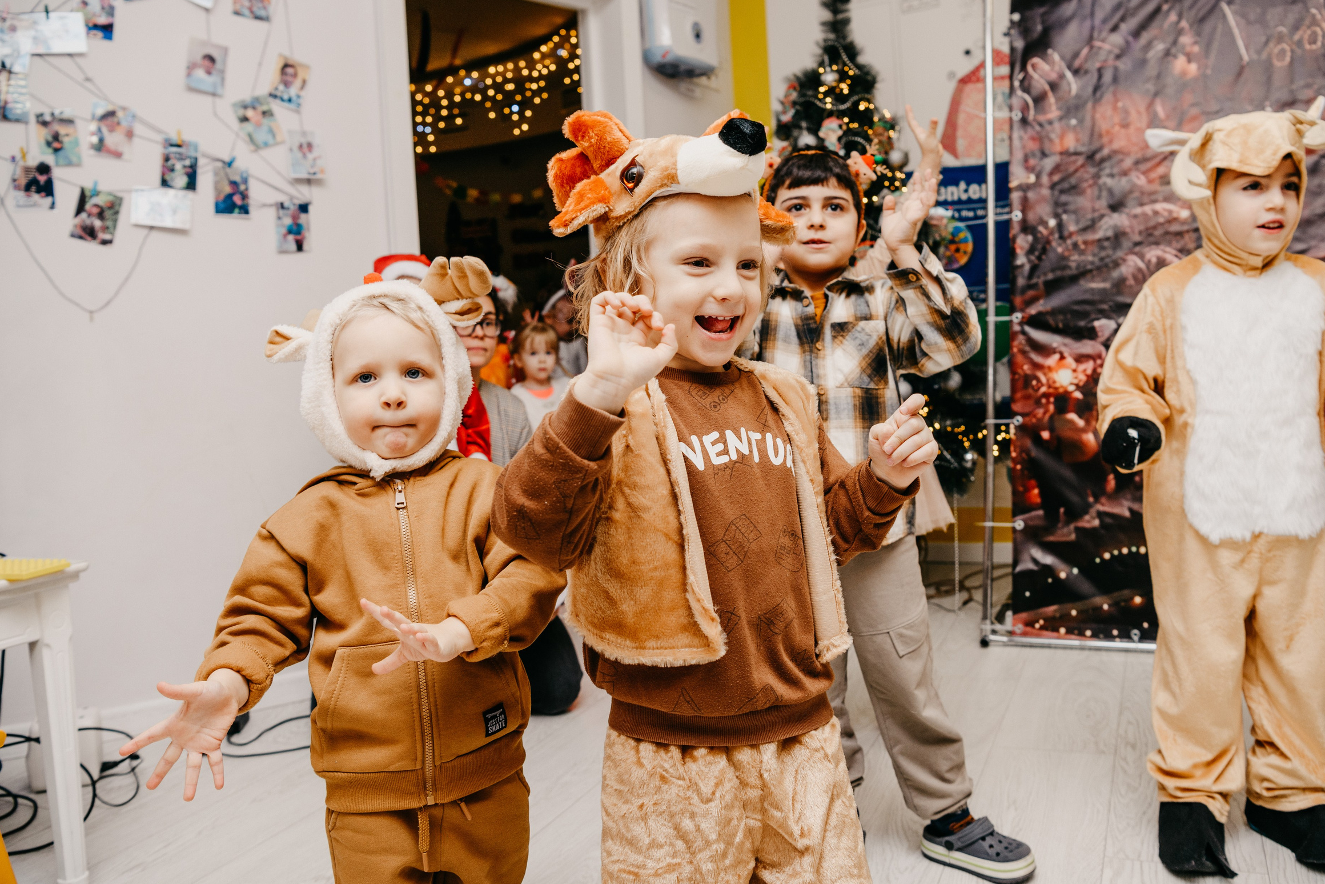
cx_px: 678
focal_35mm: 32
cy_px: 428
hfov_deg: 58.7
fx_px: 1178
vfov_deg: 41.1
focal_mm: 29
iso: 320
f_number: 4.5
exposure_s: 1/160
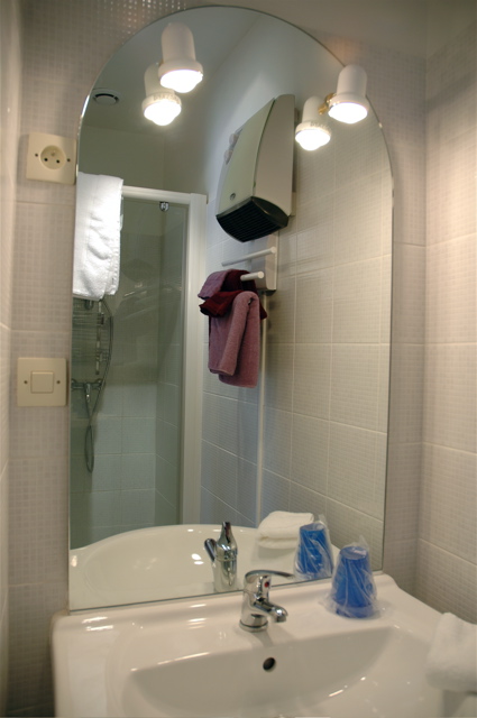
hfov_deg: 47.8
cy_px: 359
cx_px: 238
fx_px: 538
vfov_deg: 67.4
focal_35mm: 27
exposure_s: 1/45
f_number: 3.5
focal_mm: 18
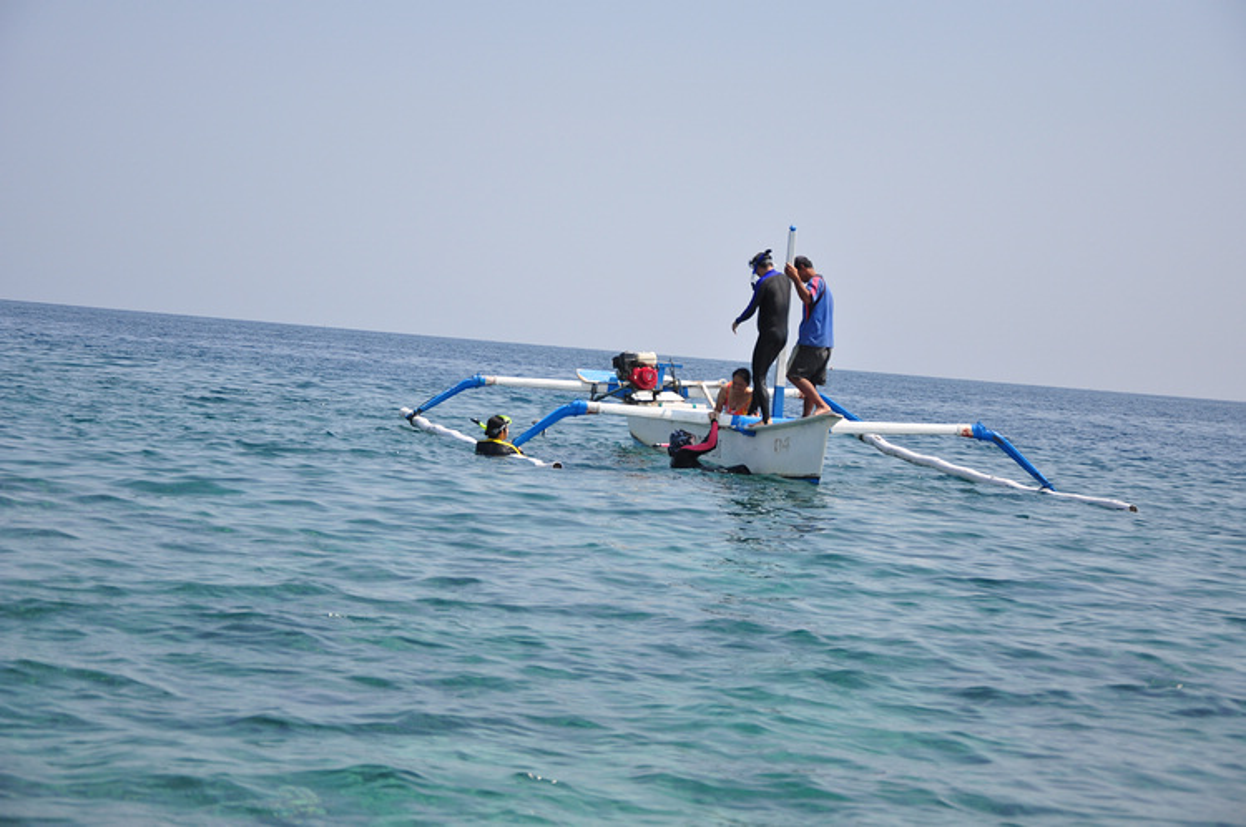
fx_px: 2696
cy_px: 414
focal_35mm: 78
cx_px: 623
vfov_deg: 17.4
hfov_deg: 26.0
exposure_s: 1/1000
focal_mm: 52
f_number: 5.6
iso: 200
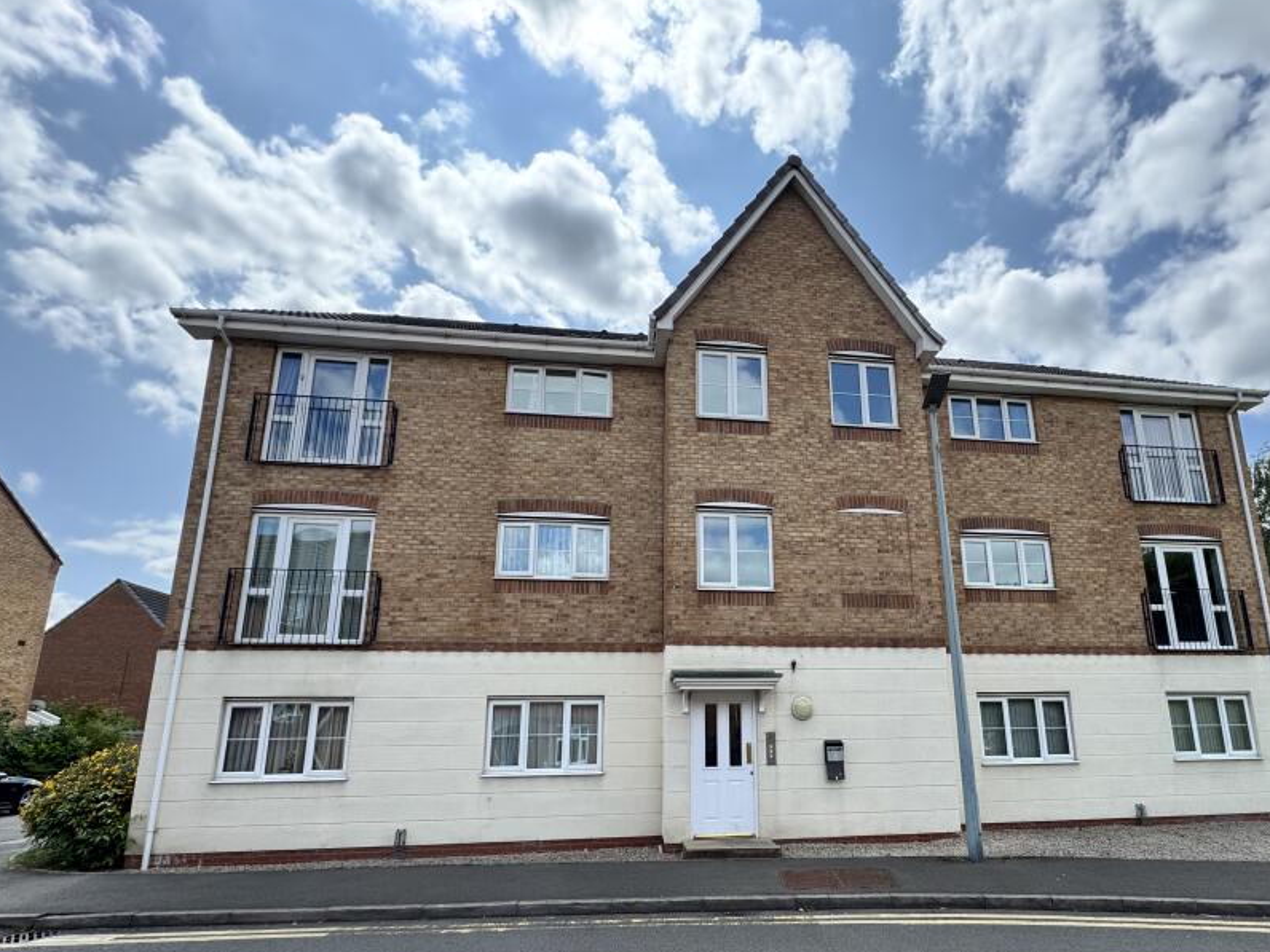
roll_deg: +1.0
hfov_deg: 87.2
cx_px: 724
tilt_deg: +12.6
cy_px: 593
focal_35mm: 18
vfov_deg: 70.5
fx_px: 660
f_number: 2.2
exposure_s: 1/980
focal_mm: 2.22
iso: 50
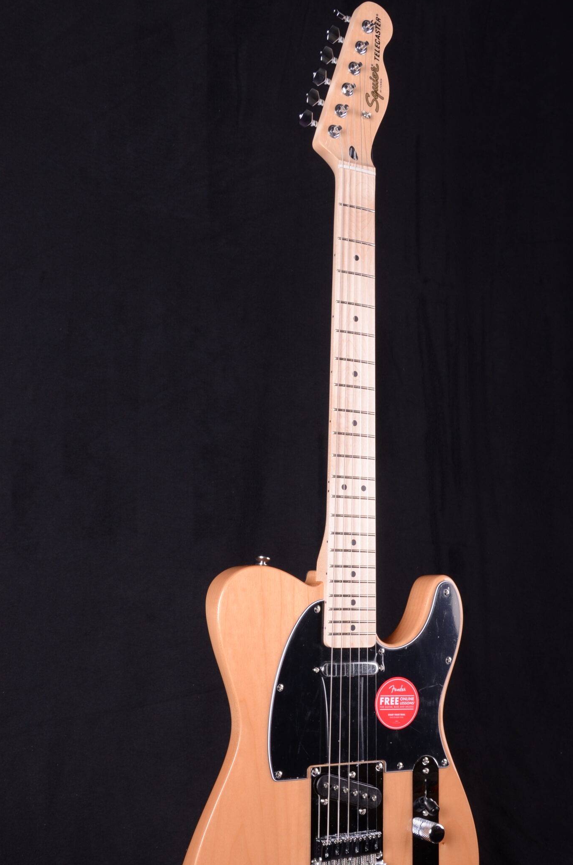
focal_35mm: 47
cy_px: 492
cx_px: 355
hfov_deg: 28.7
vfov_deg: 42.2
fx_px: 1118
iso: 200
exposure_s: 1/200
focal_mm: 25
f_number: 13
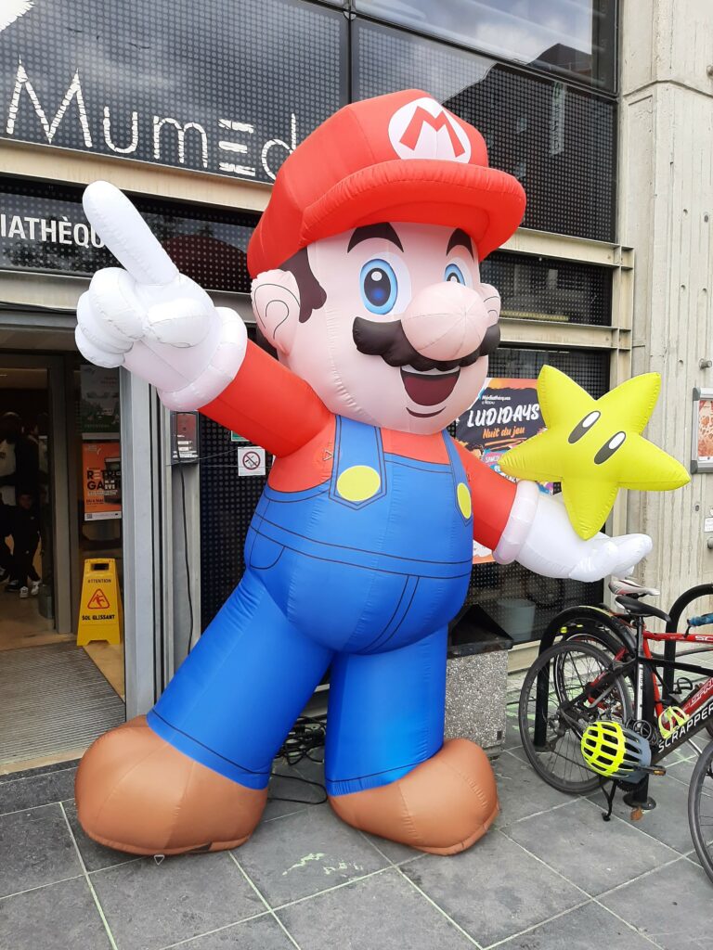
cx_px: 356
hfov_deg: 53.1
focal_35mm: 26
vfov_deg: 67.3
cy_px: 475
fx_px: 714
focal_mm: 3.93
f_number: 1.7
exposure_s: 1/272
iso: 40
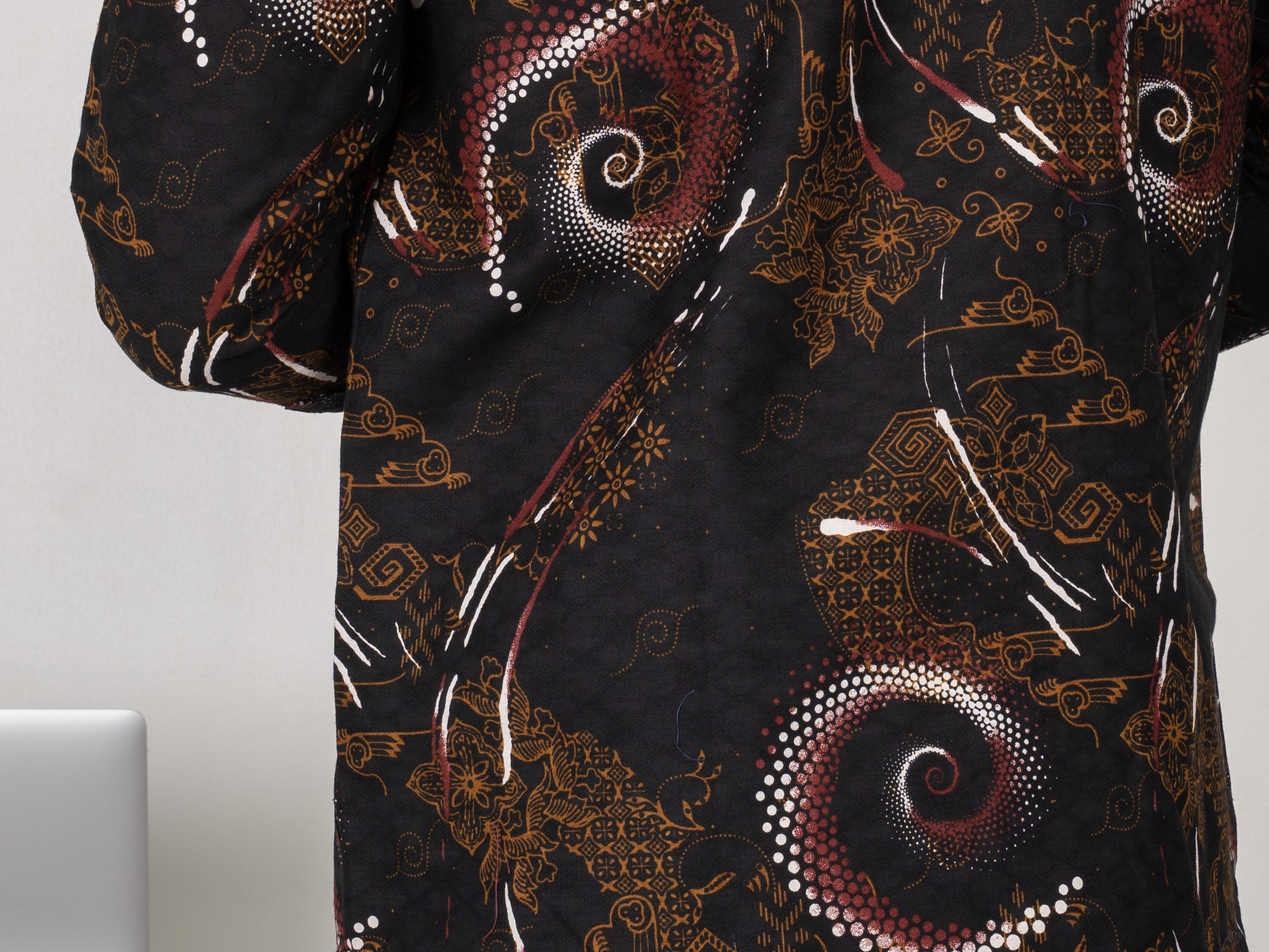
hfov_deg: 17.4
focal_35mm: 113
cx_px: 737
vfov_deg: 13.0
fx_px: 4149
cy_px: 97
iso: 160
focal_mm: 46.9
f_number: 10
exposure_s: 1/160
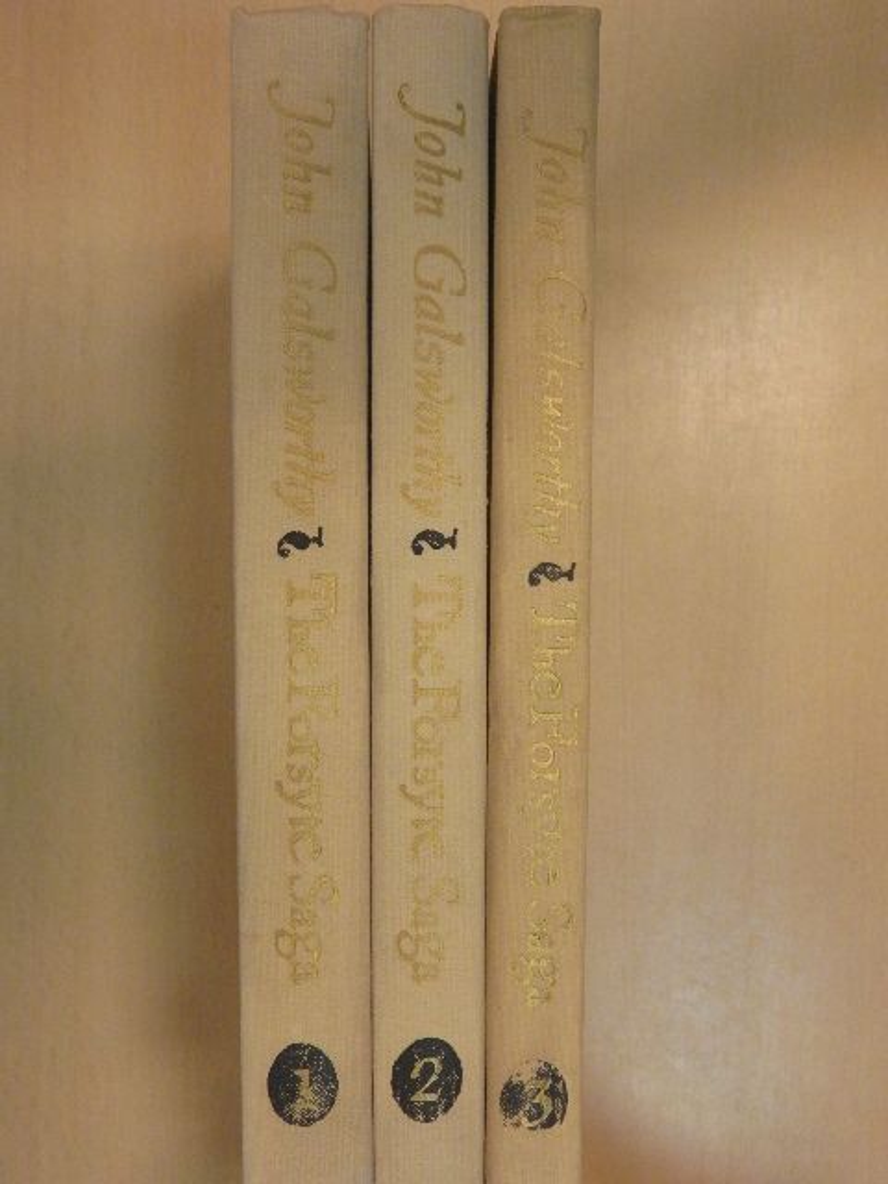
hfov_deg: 40.7
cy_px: 592
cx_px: 444
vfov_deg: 52.6
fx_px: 1197
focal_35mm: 35
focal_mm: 6.3
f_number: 3.8
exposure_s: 1/125
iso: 900
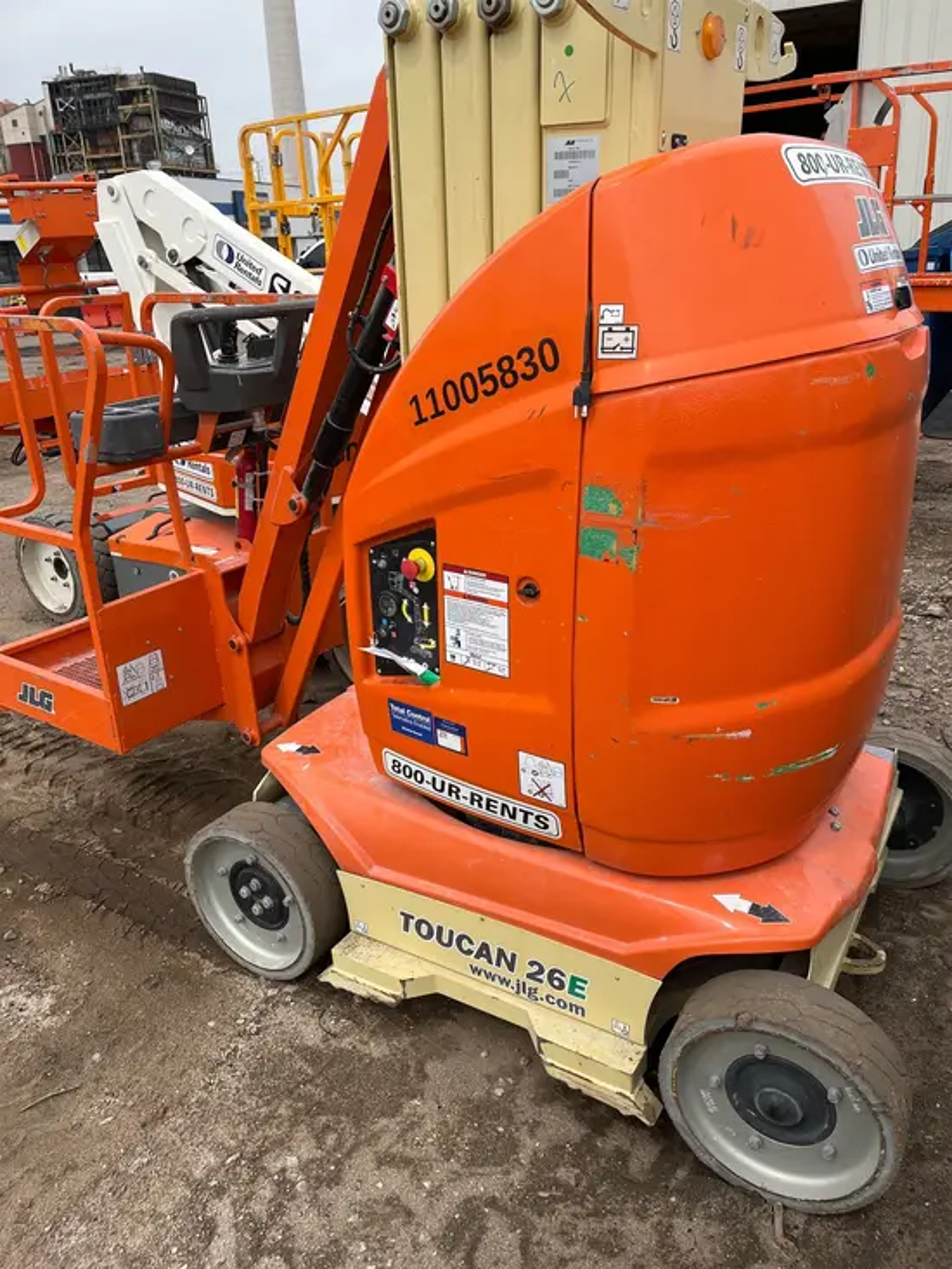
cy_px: 634
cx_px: 476
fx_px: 953
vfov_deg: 67.3
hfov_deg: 53.1
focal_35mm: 26
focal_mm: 5.1
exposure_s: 1/2571
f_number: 1.6
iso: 50
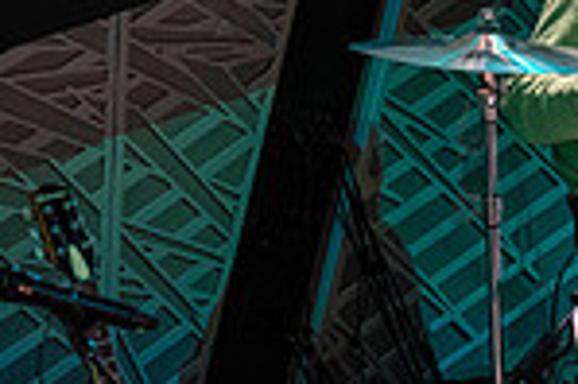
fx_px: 6046
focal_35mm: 377
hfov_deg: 5.4
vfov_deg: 3.6
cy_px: -31
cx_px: 970
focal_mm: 97
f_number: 5
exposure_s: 1/400
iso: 10000
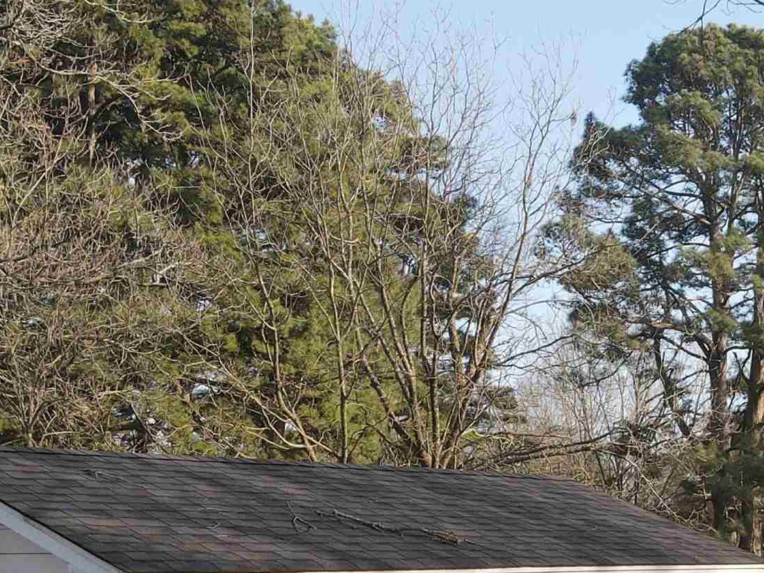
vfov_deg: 21.4
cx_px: 640
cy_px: 530
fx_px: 1479
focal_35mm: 67
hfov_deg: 28.2
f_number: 2.8
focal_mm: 4.5
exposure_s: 1/240
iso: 100
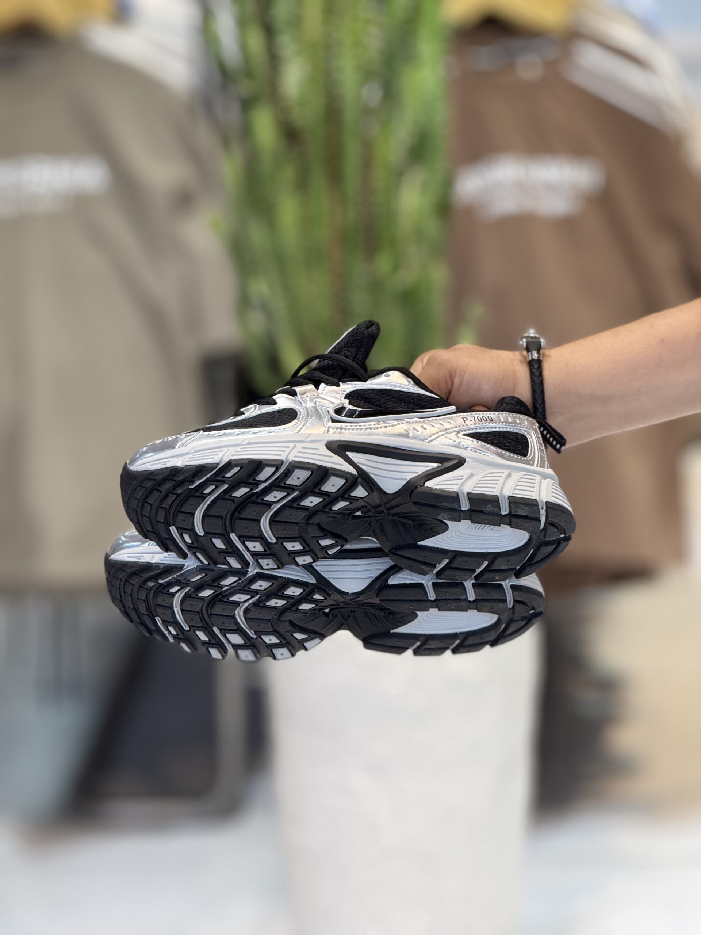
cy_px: 468
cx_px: 350
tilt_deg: -12.2
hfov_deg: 12.3
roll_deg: +0.7
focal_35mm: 120
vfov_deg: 16.4
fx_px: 3240
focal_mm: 15.66
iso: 160
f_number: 2.8
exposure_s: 1/100
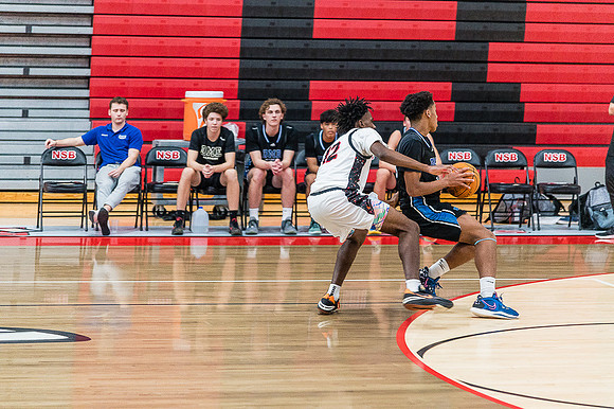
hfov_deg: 17.1
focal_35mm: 120
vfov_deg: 11.4
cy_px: 204
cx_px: 307
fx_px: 2045
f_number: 4
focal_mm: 120
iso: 5000
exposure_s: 1/320
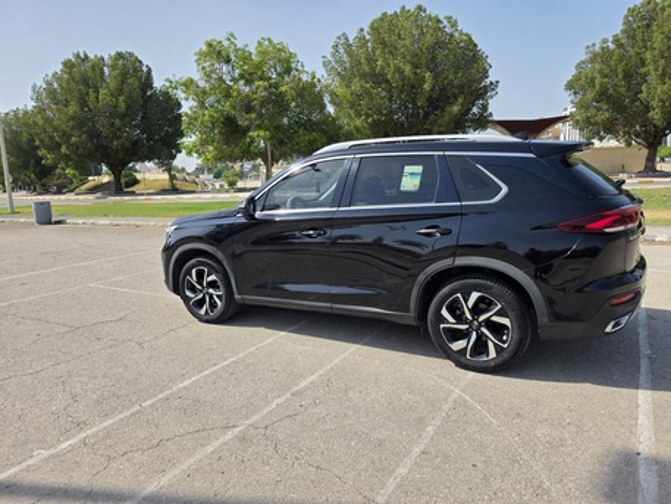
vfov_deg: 58.9
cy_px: 252
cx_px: 336
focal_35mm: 23
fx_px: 446
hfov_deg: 73.9
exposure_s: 1/3747
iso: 80
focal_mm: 6.3
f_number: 1.7
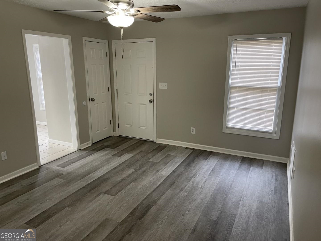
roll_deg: -0.7
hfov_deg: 67.3
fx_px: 241
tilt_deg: -13.1
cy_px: 120
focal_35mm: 26
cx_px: 160
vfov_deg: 53.1
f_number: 1.6
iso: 160
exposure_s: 1/60
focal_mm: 5.1
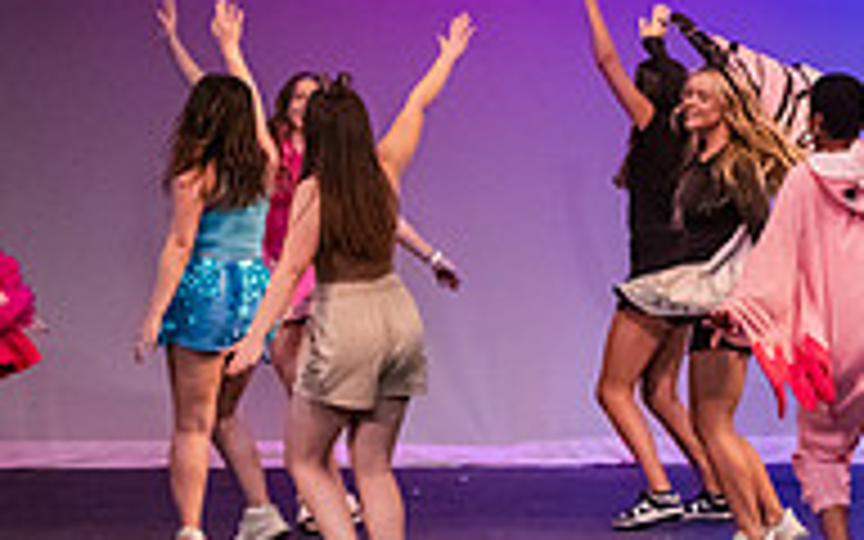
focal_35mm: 216
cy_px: 232
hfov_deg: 9.6
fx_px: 5086
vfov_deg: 6.1
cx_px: 1053
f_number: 3.2
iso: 4000
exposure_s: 1/320
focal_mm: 70
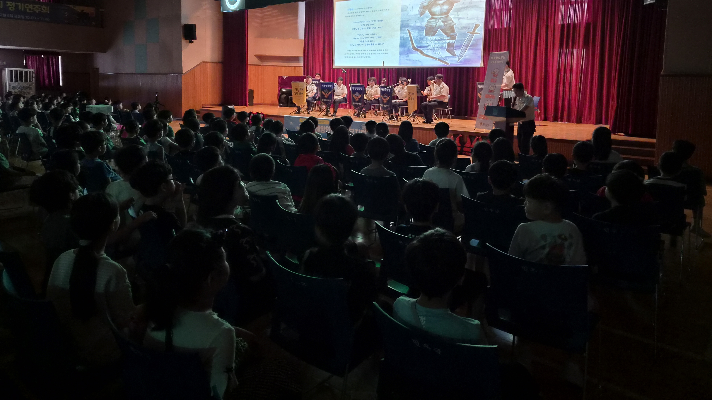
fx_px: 491
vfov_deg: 43.6
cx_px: 353
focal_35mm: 26
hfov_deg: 71.9
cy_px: 125
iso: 1600
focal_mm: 5.4
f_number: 1.8
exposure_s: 1/60
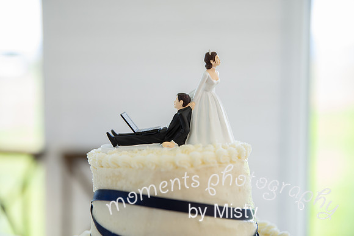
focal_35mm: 62
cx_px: 177
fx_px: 610
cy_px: 118
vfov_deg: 21.9
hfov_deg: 32.4
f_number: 2.8
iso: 400
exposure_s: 1/160
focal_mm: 62
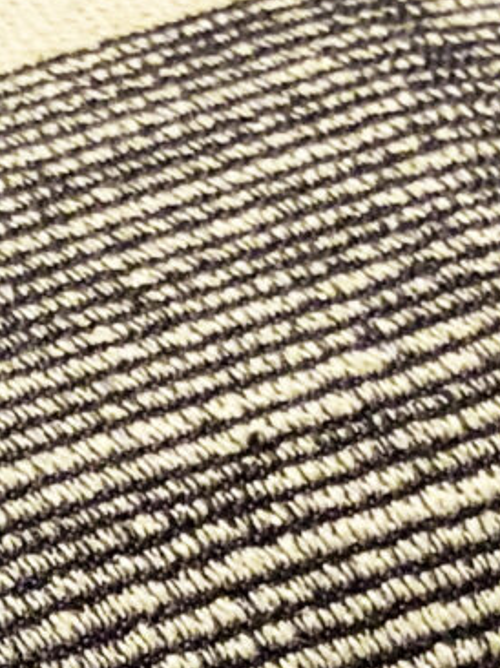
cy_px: 1376
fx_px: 3914
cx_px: -542
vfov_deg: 9.1
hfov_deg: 7.0
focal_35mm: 203
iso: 50
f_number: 1.8
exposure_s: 1/50
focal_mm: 3
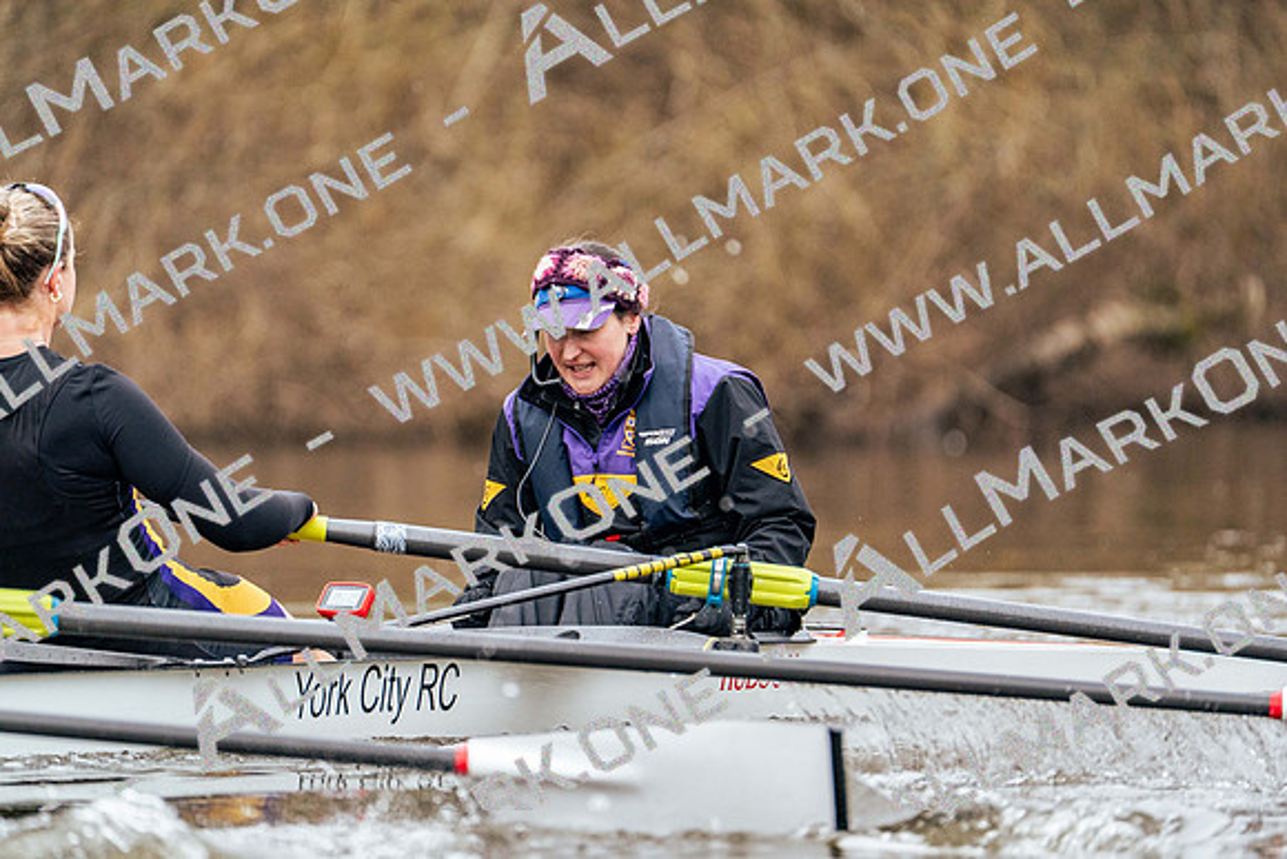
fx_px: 21454
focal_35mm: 600
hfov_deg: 3.4
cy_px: 430
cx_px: 644
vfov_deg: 2.3
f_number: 6.3
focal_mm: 600
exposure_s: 1/2000
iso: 2500
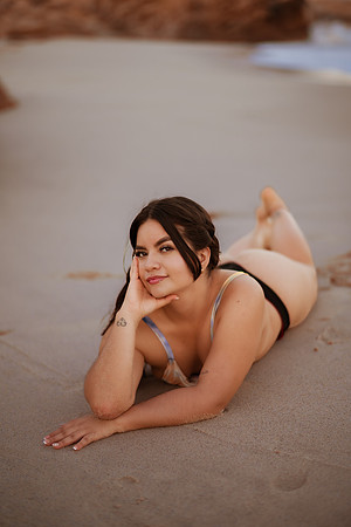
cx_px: 176
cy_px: 264
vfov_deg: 34.5
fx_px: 848
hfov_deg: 23.4
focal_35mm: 58
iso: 125
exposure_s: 1/400
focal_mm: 58
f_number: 1.4
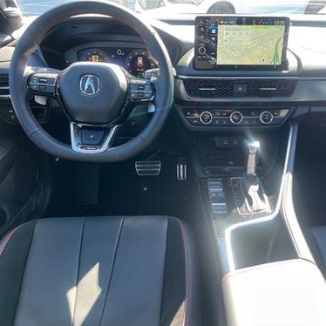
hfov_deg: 52.2
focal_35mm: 31
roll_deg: -2.0
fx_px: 330
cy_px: 164
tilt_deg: -31.3
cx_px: 196
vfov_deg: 52.5
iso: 100
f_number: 1.6
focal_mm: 5.1
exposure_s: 1/121
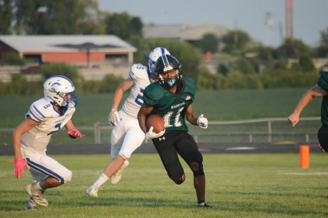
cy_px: 109
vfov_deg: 3.0
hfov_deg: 4.6
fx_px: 4096
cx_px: 164
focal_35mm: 450
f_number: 5.6
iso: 1600
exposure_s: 1/2500
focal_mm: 300
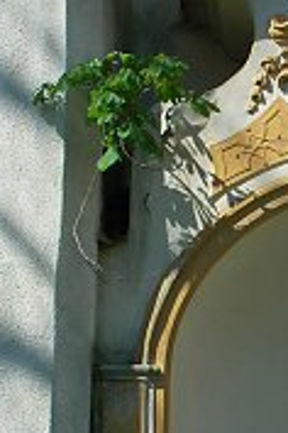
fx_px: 1560
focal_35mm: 130
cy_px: 445
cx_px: 412
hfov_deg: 10.2
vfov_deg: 15.4
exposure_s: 1/250
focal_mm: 24
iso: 200
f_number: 10
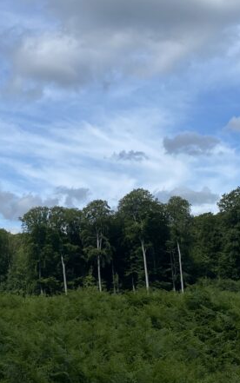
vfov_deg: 29.4
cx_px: 27
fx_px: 669
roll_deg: -0.5
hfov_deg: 20.0
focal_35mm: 64
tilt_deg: +27.5
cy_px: -17
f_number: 1.8
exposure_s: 1/3300
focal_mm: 4.25
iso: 32
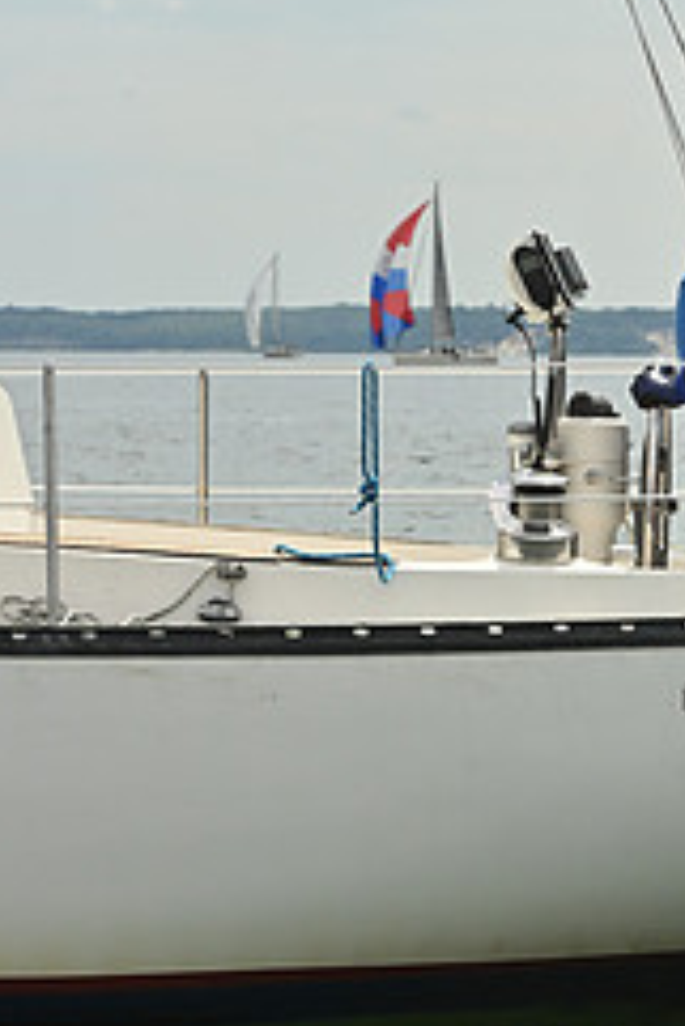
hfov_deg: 5.7
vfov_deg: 8.5
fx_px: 6868
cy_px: 417
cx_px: 700
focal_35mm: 241
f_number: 10
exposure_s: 1/1250
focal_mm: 100
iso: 320
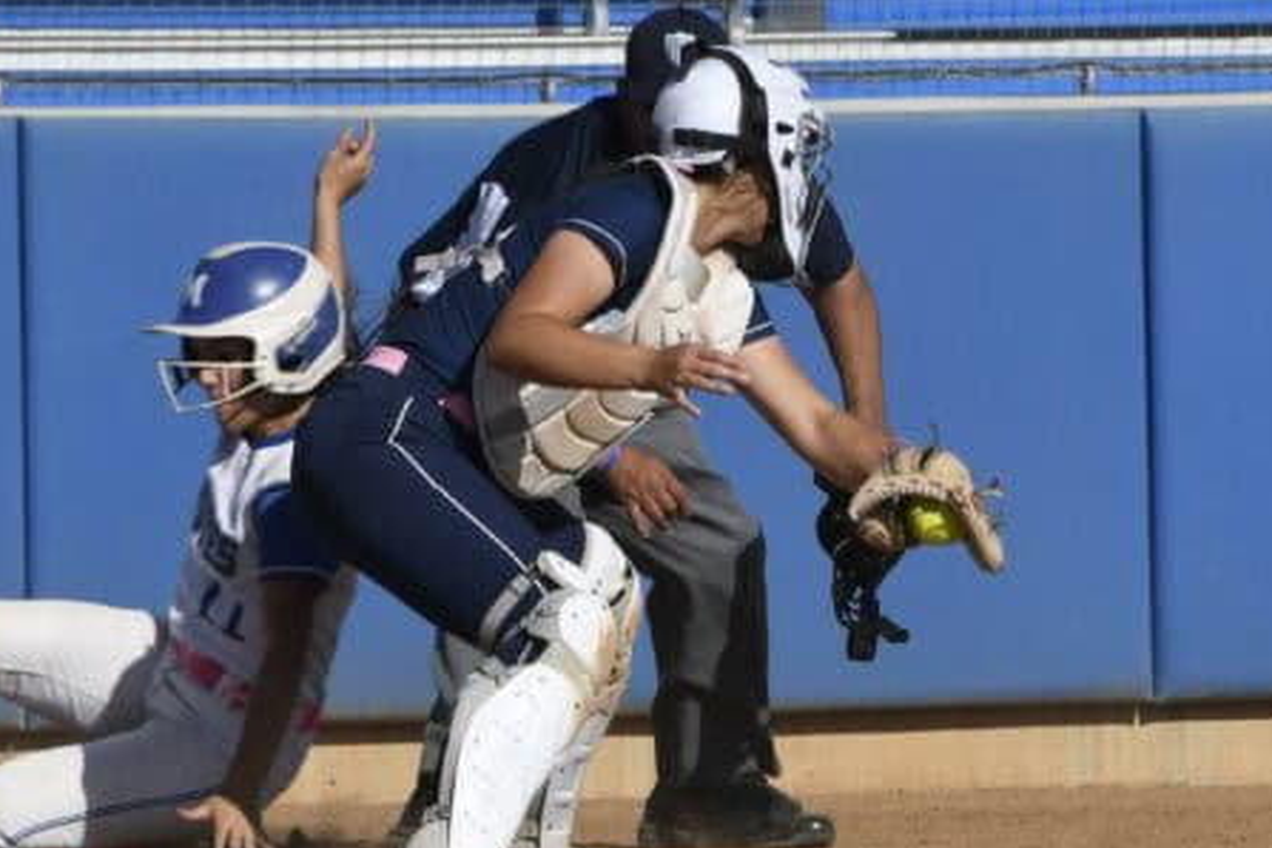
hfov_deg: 4.0
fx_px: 18231
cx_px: 746
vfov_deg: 2.7
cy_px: 470
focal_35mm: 516
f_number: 16
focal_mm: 200
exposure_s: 1/800
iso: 500
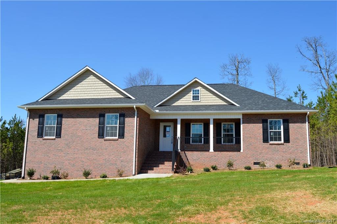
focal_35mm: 33
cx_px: 168
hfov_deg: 57.3
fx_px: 309
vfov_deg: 39.9
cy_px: 112
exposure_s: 1/320
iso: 100
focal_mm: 22
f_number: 8
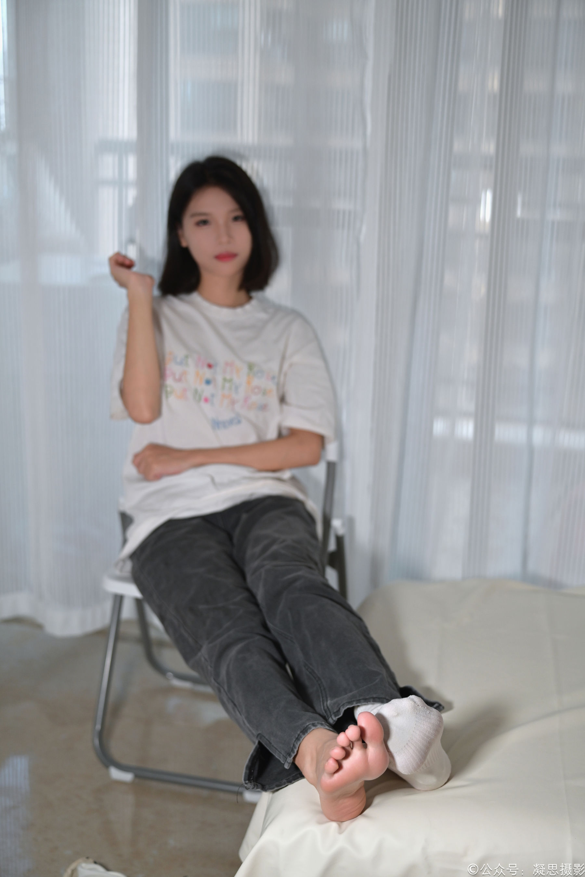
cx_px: 292
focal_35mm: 45
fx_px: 1097
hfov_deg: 29.9
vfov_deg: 43.6
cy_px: 438
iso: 560
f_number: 2.2
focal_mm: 45
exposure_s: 1/100
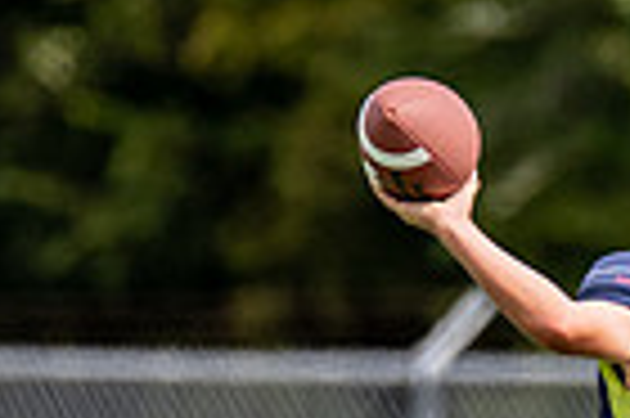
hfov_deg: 1.3
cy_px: 530
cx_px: 549
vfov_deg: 0.8
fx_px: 28841
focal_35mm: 1650
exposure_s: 1/4000
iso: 250
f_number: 2.8
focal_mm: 200
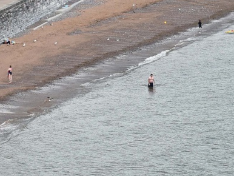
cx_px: -200
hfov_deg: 5.2
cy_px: 37
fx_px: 2523
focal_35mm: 373
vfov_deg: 4.0
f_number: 8
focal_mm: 52
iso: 500
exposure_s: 1/800
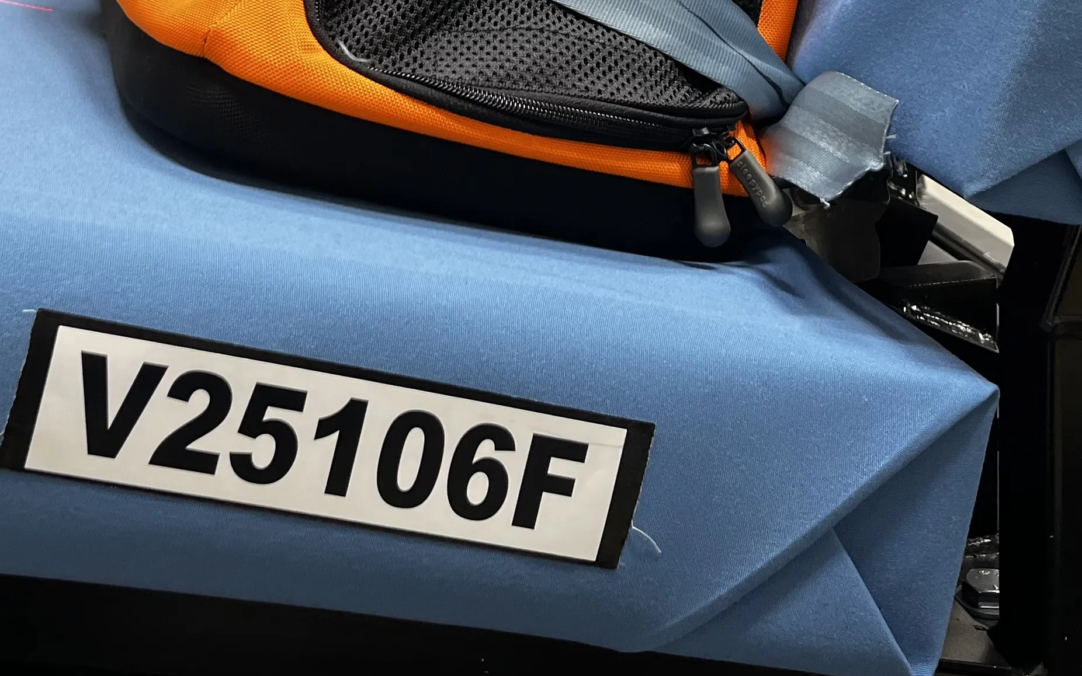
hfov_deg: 33.9
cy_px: -90
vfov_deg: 20.5
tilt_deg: -10.4
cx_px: 430
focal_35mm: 60
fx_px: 1769
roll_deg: +3.1
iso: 64
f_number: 1.6
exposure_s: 1/122
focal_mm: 5.1
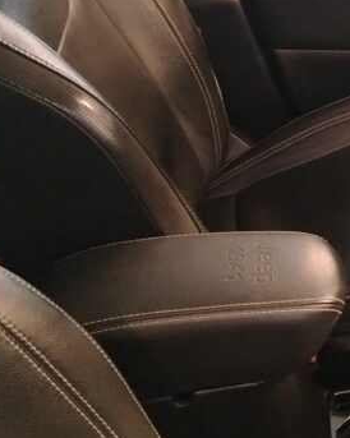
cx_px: 434
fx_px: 907
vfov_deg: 27.0
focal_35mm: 70
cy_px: 138
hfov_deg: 20.3
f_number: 1.75
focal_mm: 5.25
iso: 5669
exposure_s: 1/16.7
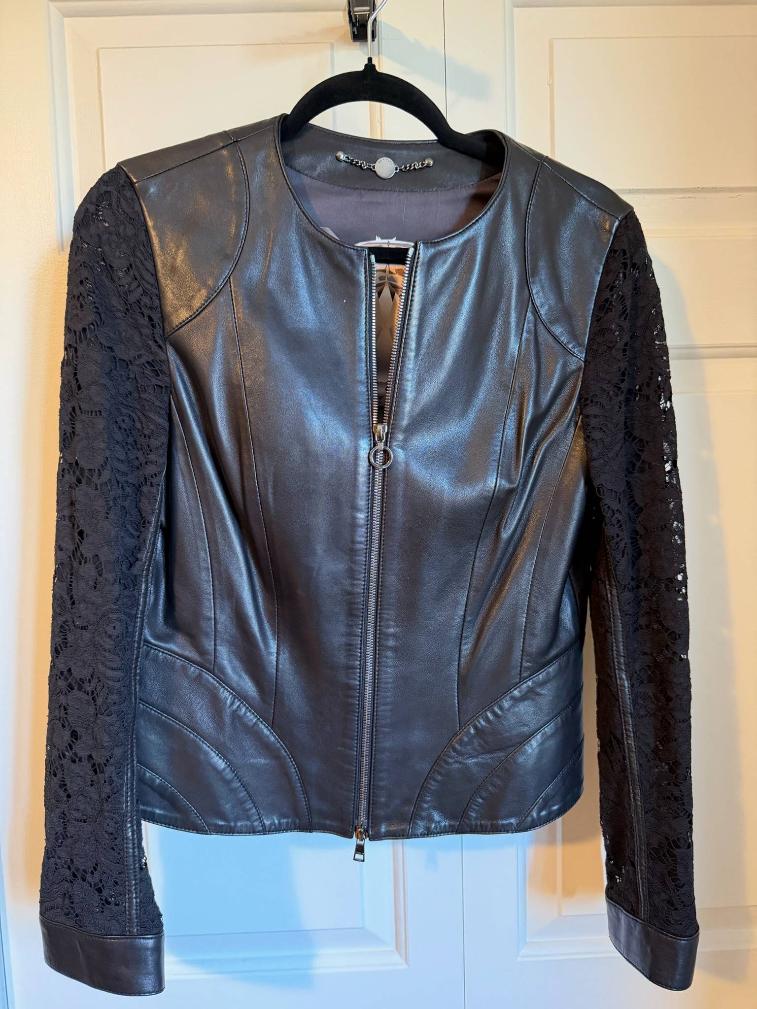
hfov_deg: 56.8
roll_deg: +1.6
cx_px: 378
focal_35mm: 24
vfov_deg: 71.6
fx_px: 700
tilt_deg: -5.5
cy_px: 504
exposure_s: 1/60
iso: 640
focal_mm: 6.76
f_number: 1.78
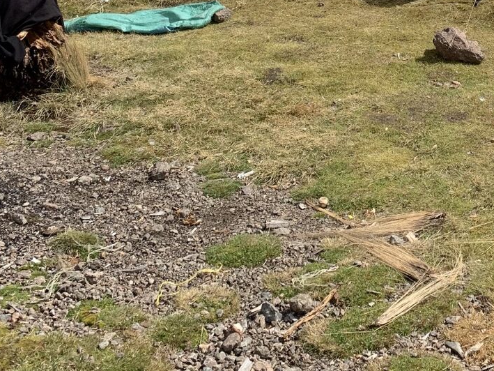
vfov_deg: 19.8
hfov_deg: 28.8
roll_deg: +0.7
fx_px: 942
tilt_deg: +1.6
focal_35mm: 66
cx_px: 383
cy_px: -158
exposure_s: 1/3289
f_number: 1.8
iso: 25
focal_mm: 4.25
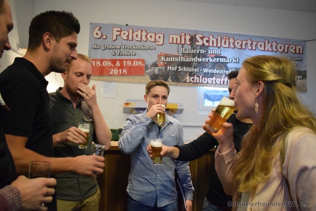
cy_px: 106
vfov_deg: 43.6
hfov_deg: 61.9
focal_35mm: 30
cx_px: 158
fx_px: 263
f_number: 3.8
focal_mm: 20
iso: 4000
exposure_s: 1/60
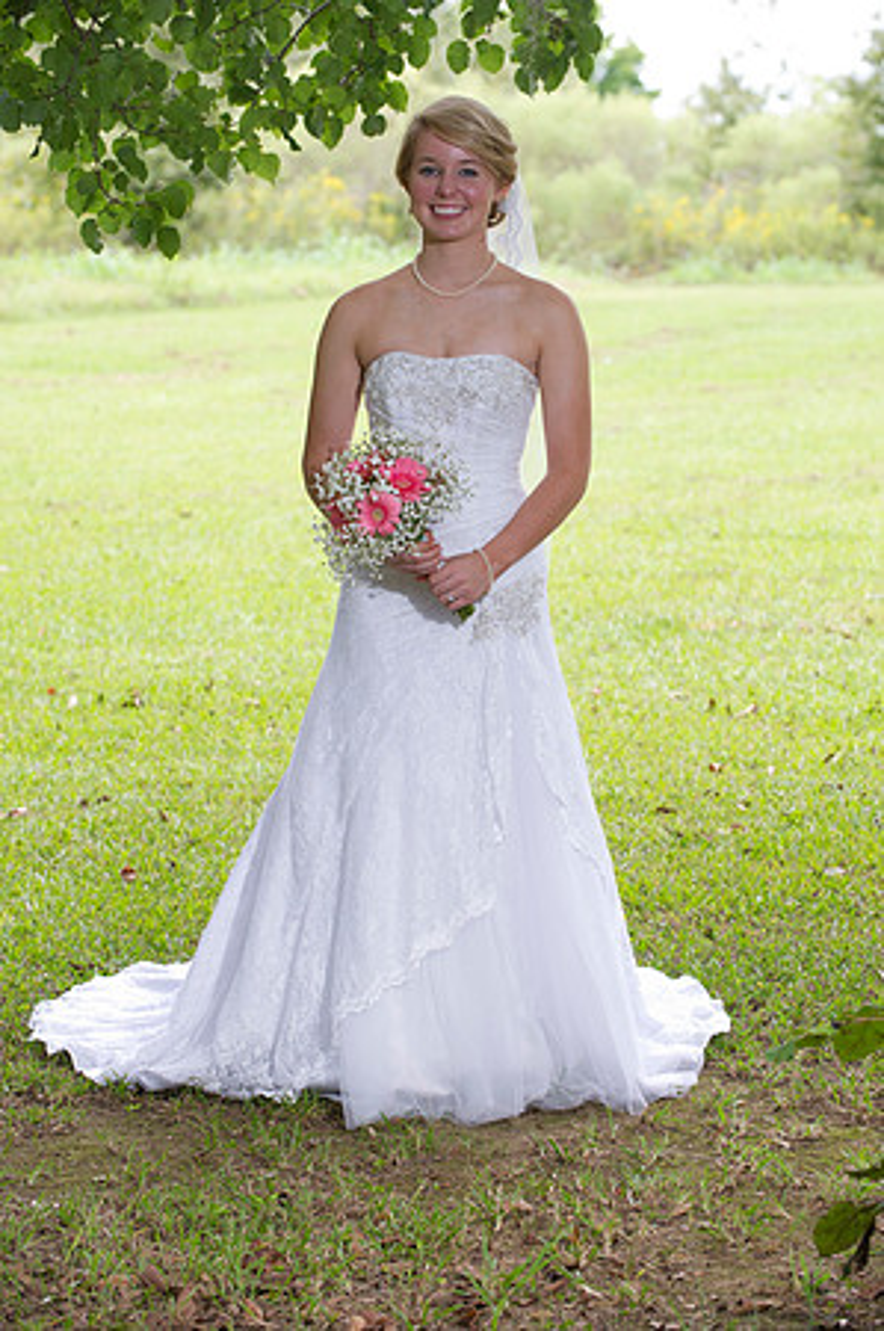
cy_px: 666
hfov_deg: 12.4
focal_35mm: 110
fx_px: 4061
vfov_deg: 18.6
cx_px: 442
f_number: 5.6
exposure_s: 1/125
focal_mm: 110
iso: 500
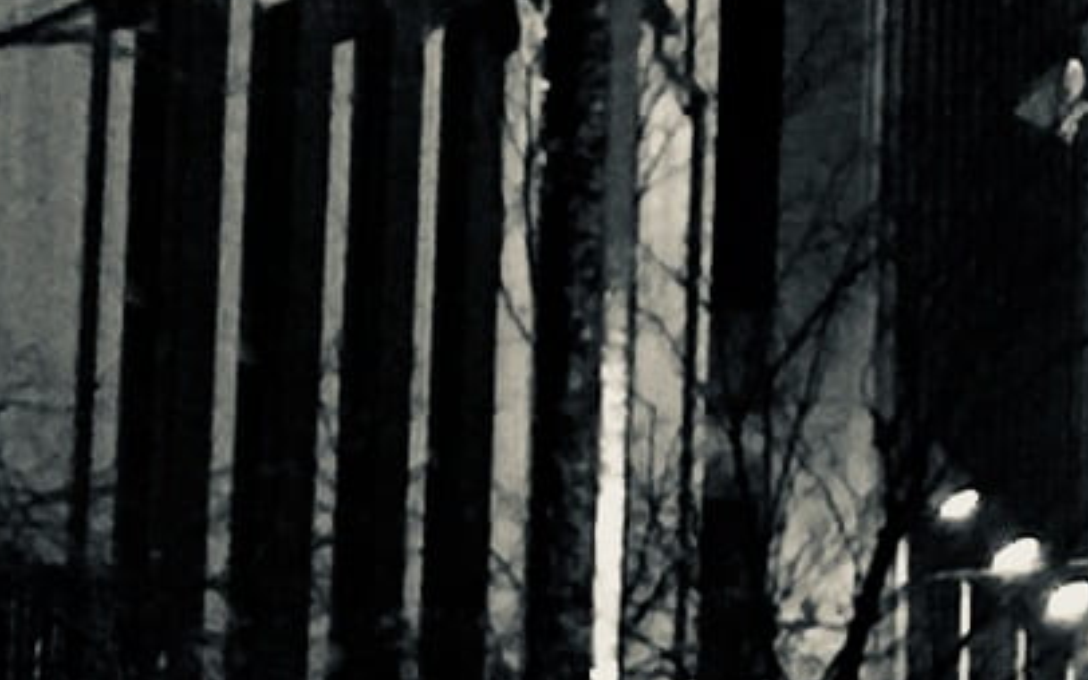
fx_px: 9046
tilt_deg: +10.8
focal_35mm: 305
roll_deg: +0.2
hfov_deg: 6.6
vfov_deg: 4.3
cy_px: -442
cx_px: 2348
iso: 200
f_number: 2.2
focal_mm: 4.15
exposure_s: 1/4
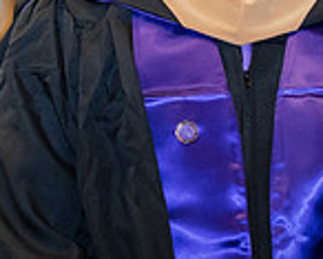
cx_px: 268
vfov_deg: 4.6
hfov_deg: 5.8
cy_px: 8
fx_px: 3205
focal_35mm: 335
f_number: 4
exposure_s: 1/200
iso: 2000
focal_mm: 90
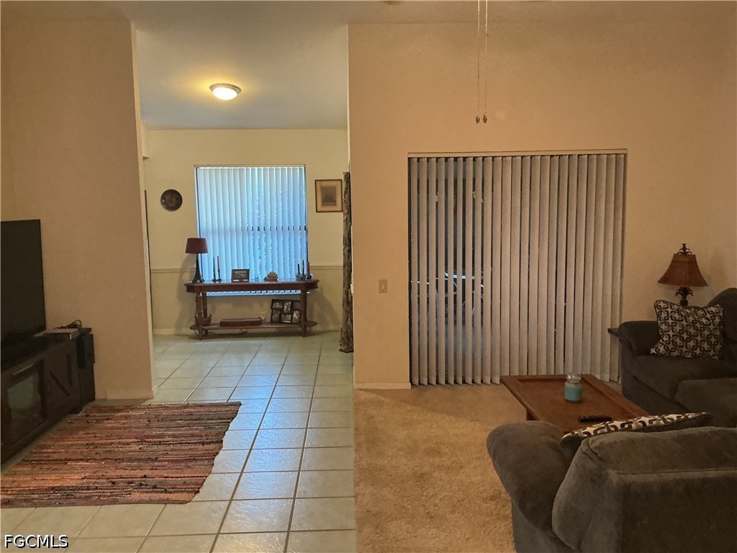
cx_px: 368
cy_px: 276
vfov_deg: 48.2
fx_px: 617
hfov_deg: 61.7
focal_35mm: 29
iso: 250
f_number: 1.8
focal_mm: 3
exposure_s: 1/60
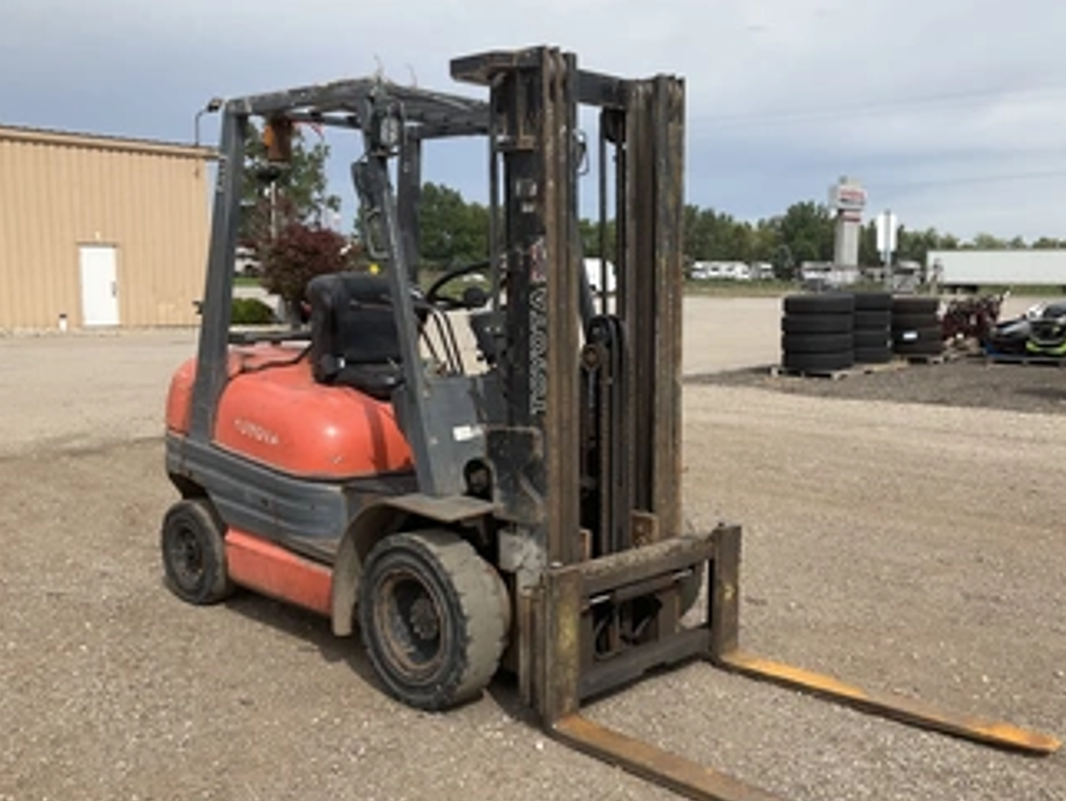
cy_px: 463
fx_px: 1109
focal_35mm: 36
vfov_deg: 39.6
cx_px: 629
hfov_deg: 51.0
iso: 25
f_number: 1.8
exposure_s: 1/1626
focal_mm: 3
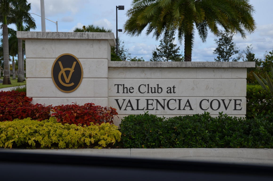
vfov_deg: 28.8
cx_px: 136
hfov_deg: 42.4
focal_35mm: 46
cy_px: 90
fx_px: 352
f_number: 9
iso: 100
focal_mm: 31
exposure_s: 1/320
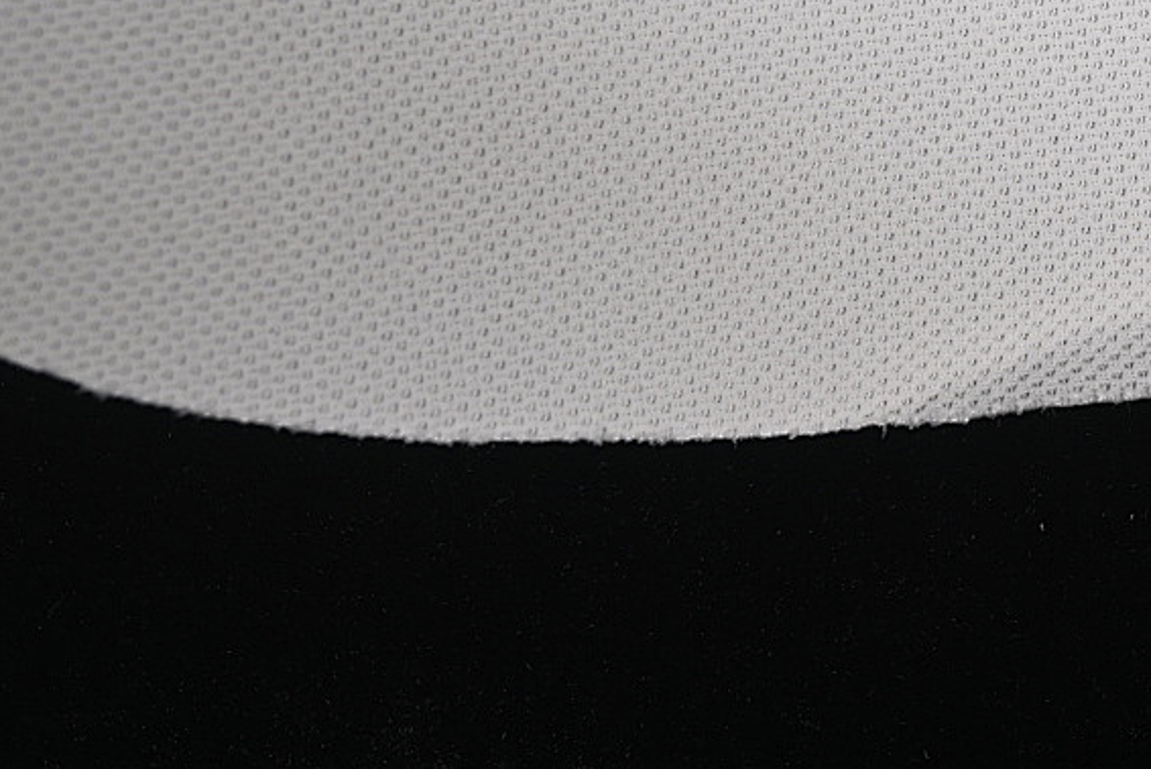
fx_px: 4574
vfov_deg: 9.6
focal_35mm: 143
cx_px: 1078
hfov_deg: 14.2
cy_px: 41
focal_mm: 50
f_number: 7.1
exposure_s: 1/80
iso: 160
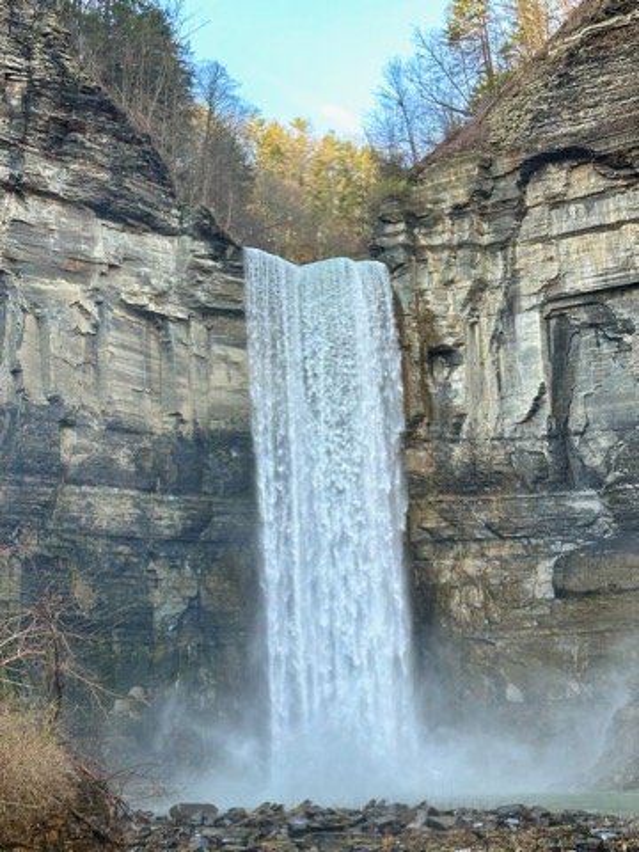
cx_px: 320
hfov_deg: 30.3
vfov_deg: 39.7
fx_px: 1181
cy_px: 426
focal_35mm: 48
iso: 50
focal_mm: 6.86
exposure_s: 1/131
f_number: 1.78
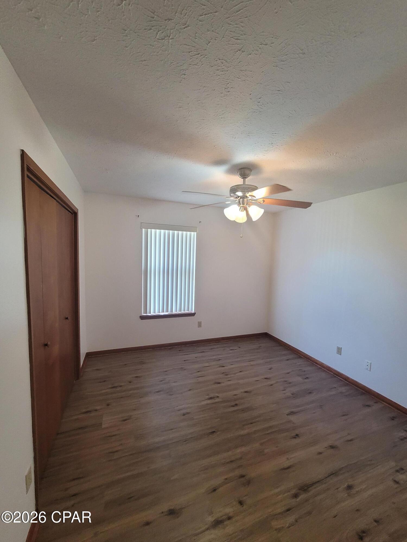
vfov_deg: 106.2
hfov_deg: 89.9
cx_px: 204
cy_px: 271
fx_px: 204
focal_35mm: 13
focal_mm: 2.2
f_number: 2.2
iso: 320
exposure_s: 1/60
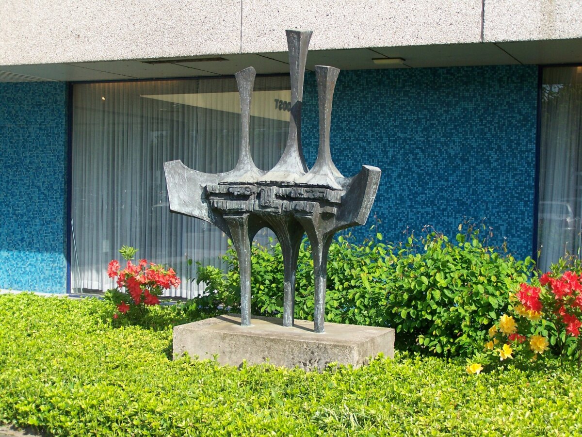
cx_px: 291
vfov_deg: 24.8
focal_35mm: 59
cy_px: 218
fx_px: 992
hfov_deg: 32.7
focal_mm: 9.8
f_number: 3.1
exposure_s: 1/640
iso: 80
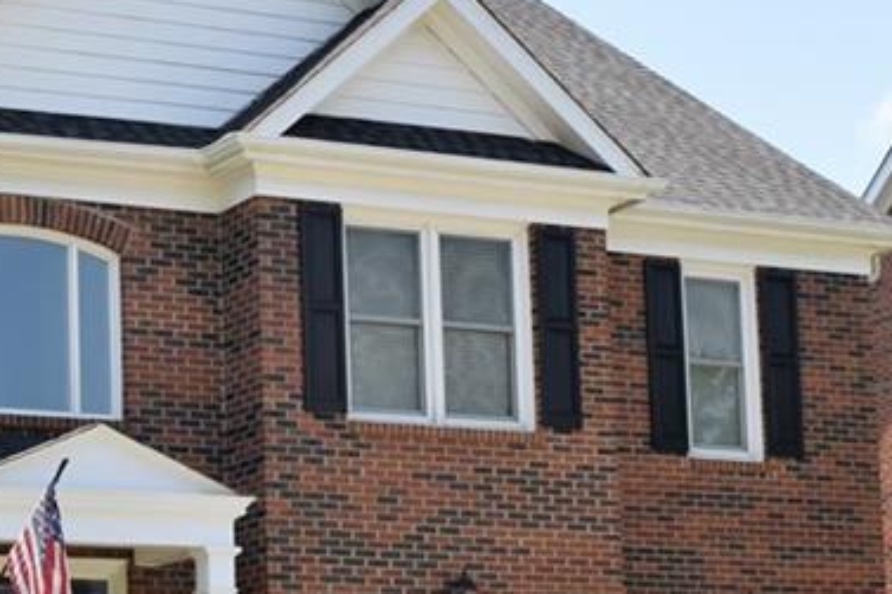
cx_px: 97
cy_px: 492
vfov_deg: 10.8
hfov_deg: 16.0
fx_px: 3129
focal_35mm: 126
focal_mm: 31
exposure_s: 1/320
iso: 200
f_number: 9
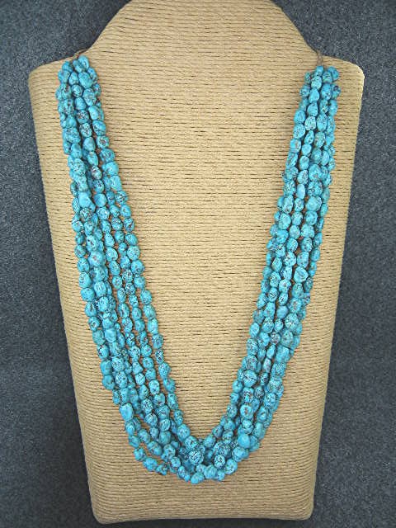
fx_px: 458
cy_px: 264
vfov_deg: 60.0
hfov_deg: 46.8
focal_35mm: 30
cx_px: 198
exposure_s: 1/30
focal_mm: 5.4
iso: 200
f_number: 3.5
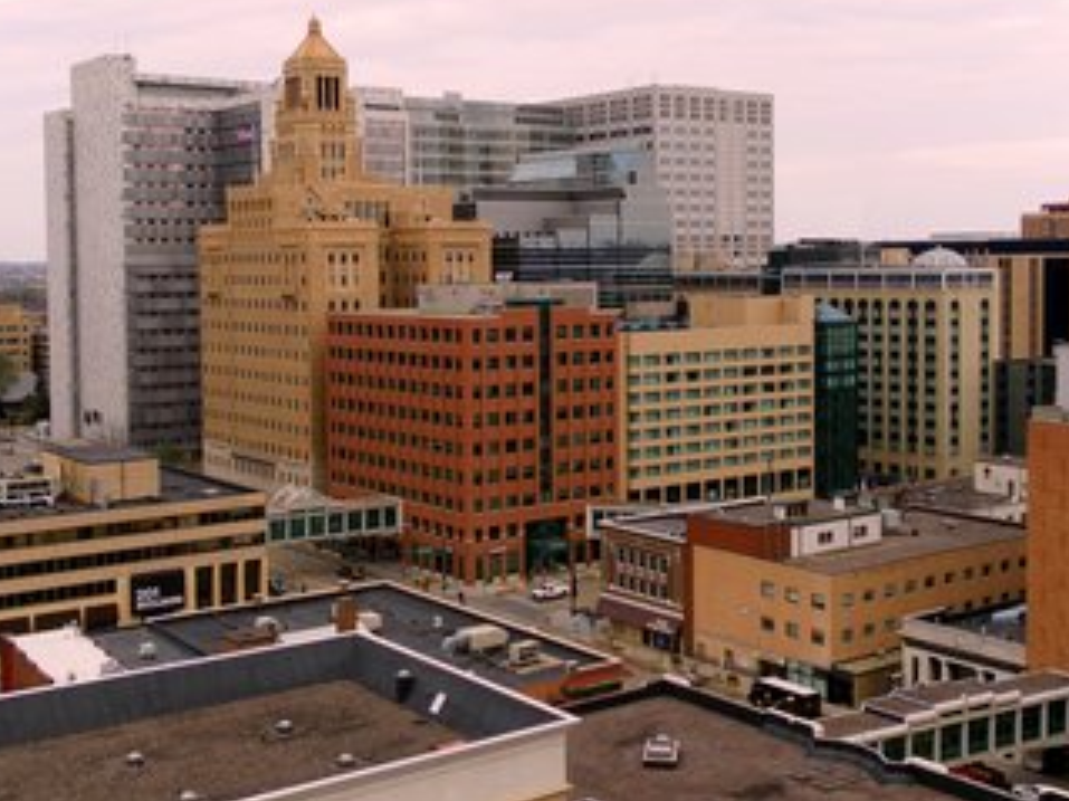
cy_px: 325
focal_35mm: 47
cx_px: 506
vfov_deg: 30.8
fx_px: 1451
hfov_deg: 40.4
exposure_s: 1/320
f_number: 3.9
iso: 80
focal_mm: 6.9
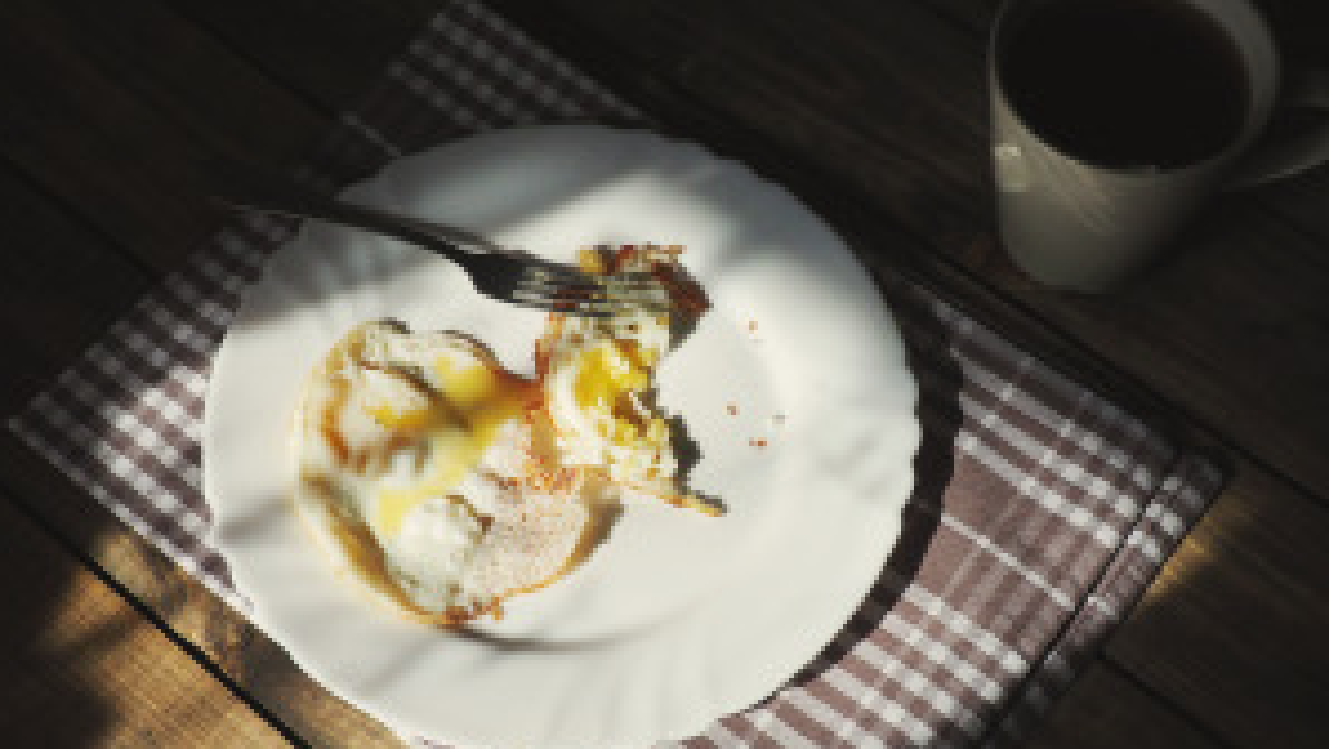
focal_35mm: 50
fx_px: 1763
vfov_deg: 24.0
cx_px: 705
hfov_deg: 41.3
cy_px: 441
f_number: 8
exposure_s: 1/640
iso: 640
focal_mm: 19
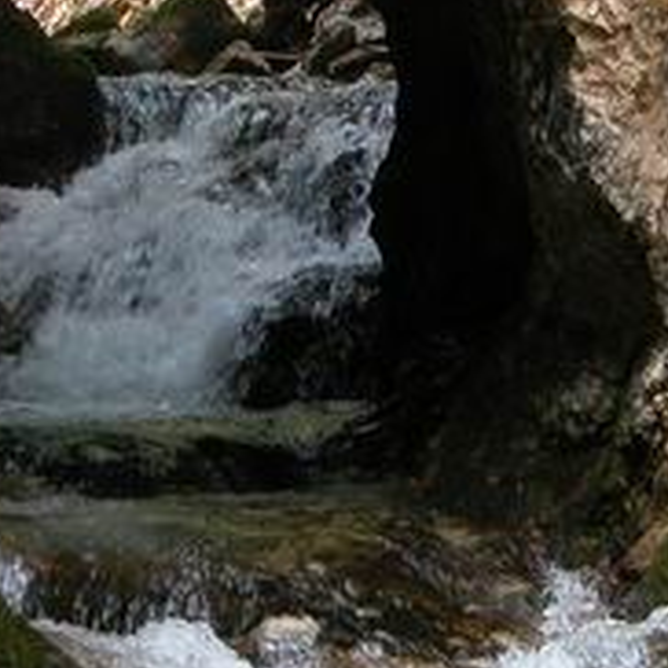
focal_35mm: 168
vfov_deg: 10.4
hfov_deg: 10.4
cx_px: 411
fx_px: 3668
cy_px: 418
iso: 100
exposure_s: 1/86.1
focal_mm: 13.7
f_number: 3.5
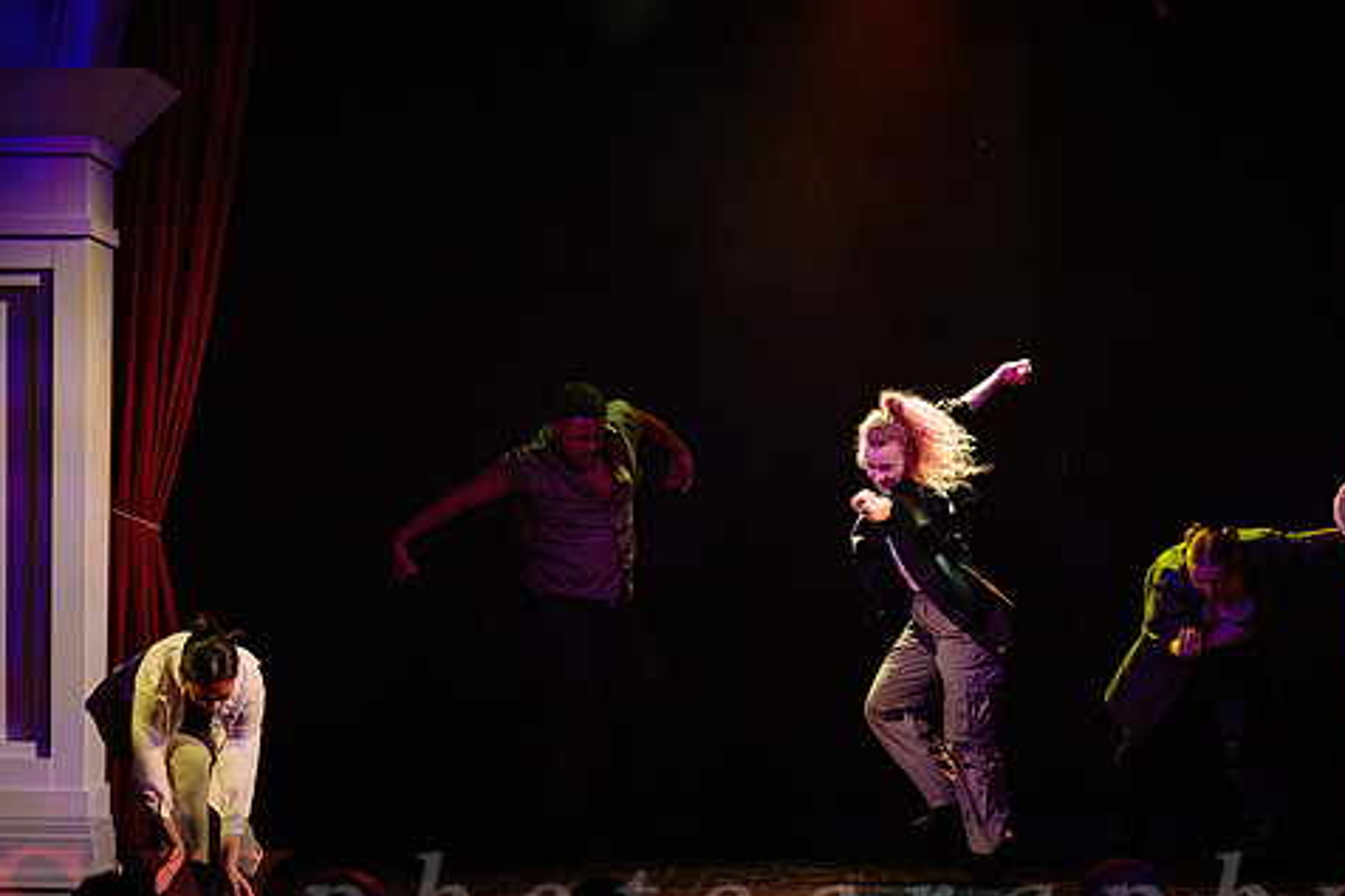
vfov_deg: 10.2
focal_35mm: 134
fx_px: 5004
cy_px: 524
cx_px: 797
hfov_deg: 15.3
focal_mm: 110
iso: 1600
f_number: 2.8
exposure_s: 1/320
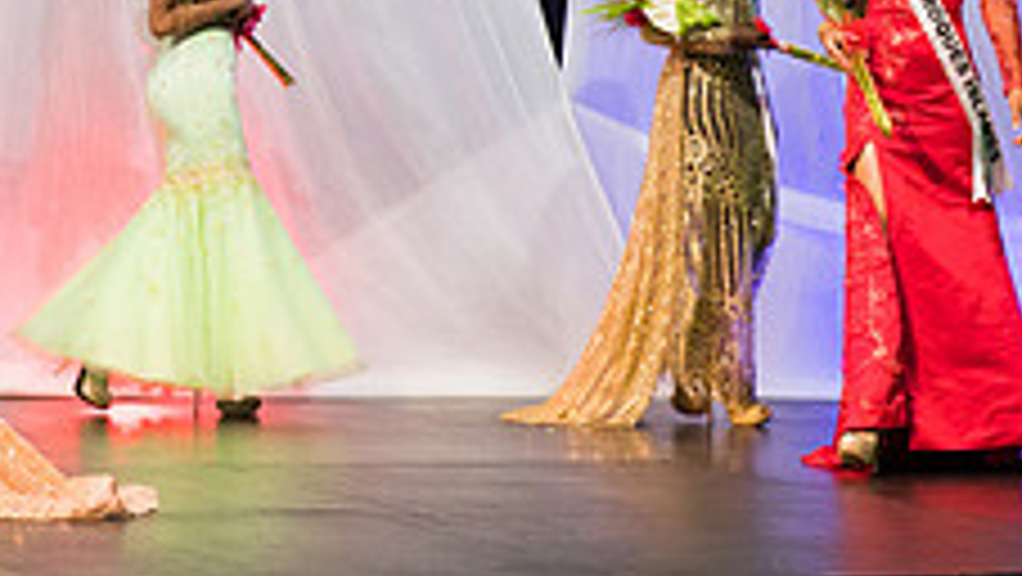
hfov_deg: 10.5
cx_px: -325
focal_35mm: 201
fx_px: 5450
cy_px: -29
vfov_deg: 6.0
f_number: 5
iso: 4000
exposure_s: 1/160
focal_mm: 70
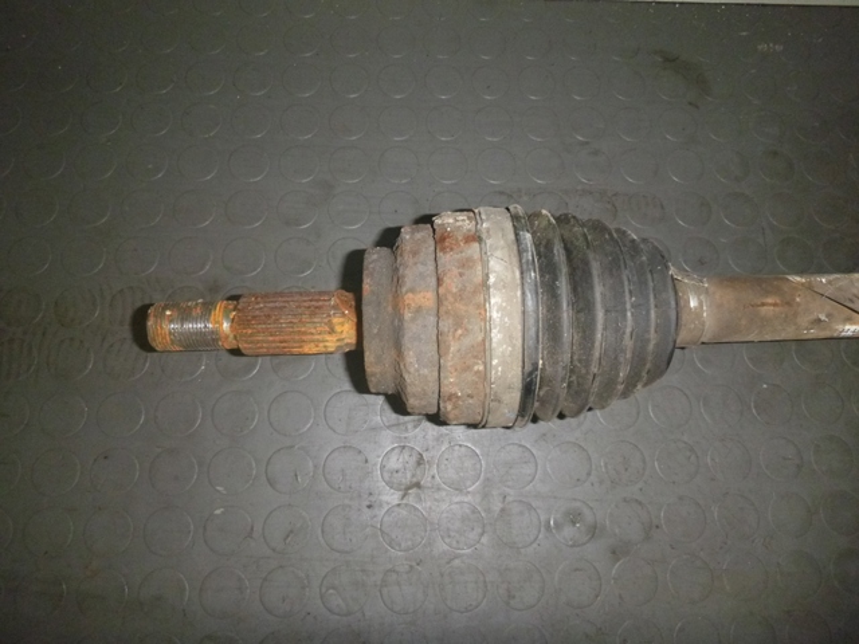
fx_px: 620
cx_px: 430
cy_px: 322
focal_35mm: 25
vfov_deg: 54.9
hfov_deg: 69.4
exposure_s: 1/60
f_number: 3.9
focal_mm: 4.5
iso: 400
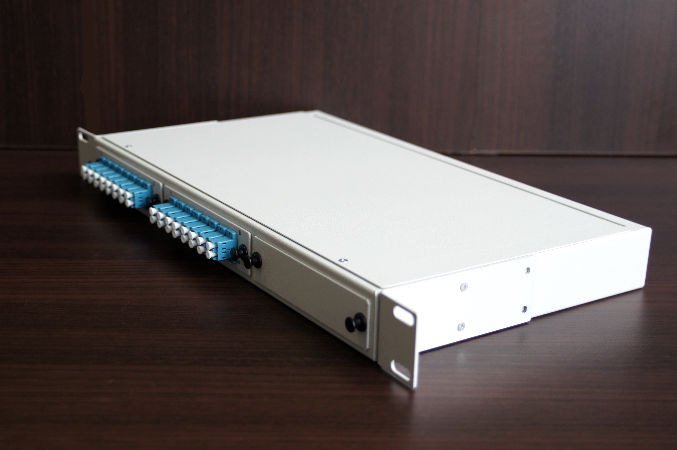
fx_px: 986
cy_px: 225
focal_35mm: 52
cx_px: 338
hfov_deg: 37.9
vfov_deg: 25.7
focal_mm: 35
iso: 250
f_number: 4
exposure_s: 1/60
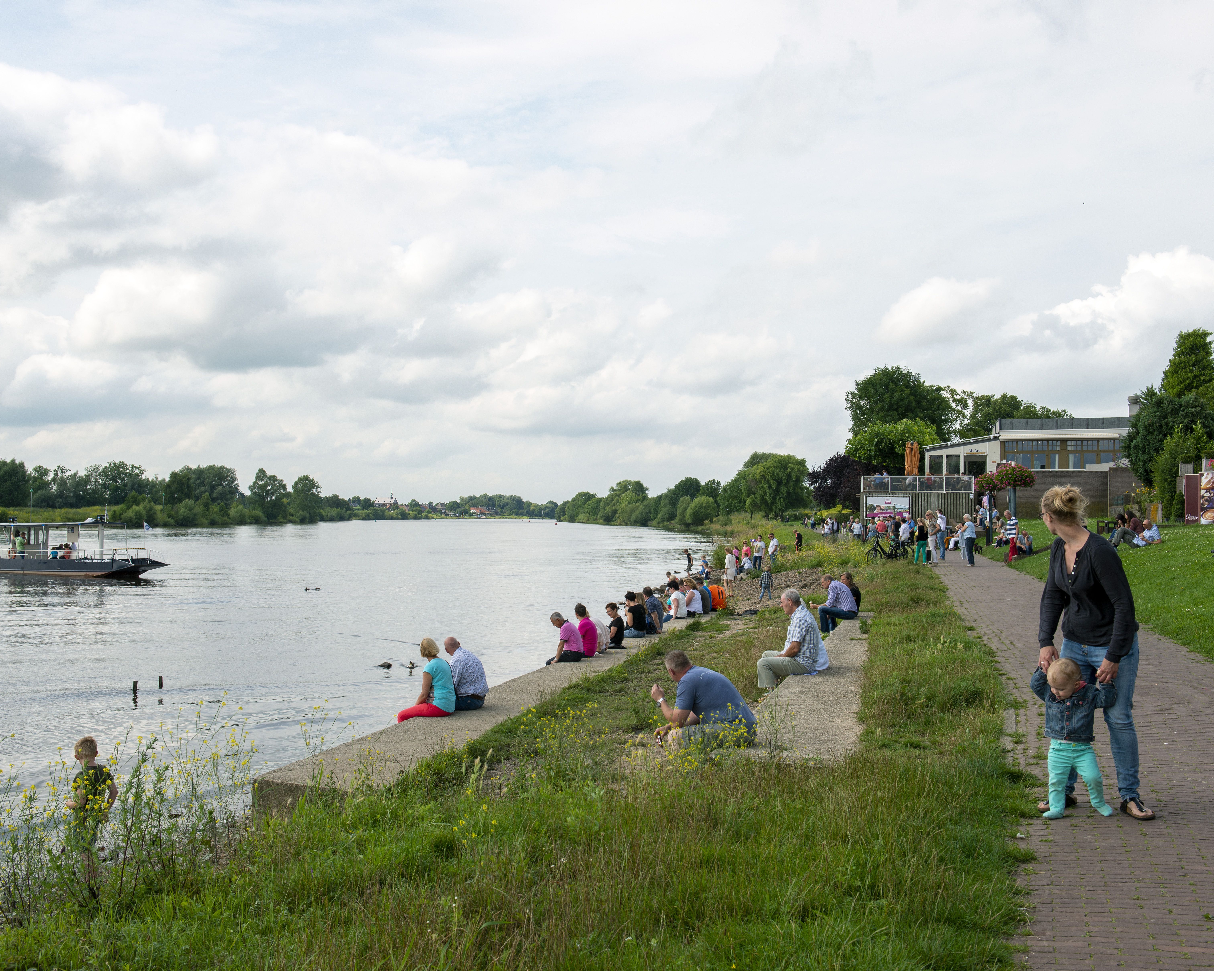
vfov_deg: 36.5
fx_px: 1473
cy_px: 489
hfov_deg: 44.8
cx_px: 599
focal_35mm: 41
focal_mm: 36
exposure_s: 1/320
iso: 100
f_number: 9
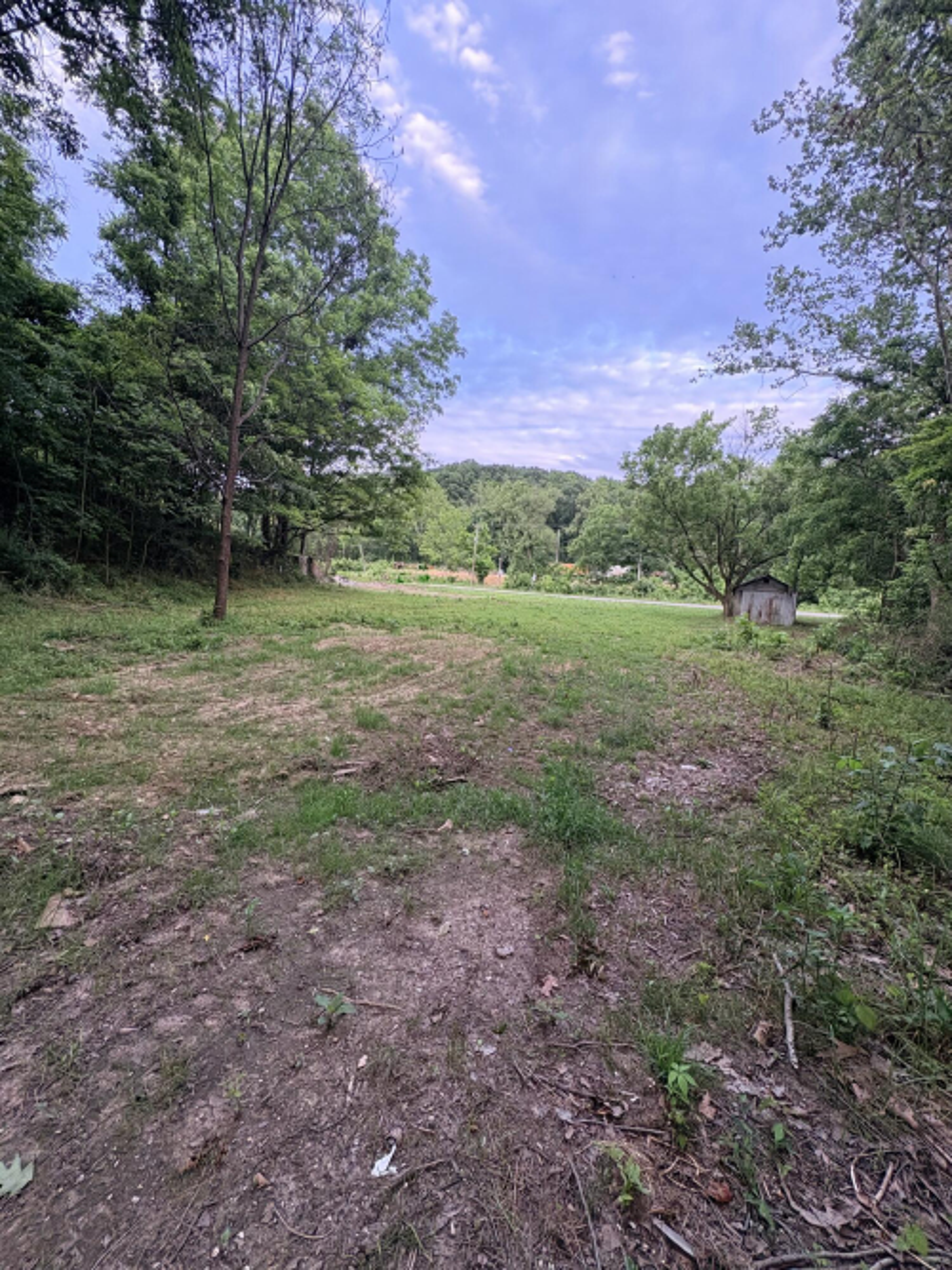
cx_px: 476
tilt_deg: -7.2
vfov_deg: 102.1
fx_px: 514
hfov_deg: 85.7
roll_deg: -3.1
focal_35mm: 14
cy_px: 635
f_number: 2.2
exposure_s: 1/99
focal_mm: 2.22
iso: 125
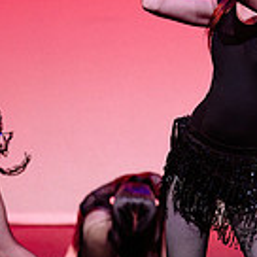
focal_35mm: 587
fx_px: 4931
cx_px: 246
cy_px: 103
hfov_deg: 3.0
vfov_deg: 3.0
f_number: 2.8
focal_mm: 140
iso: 1250
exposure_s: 1/640
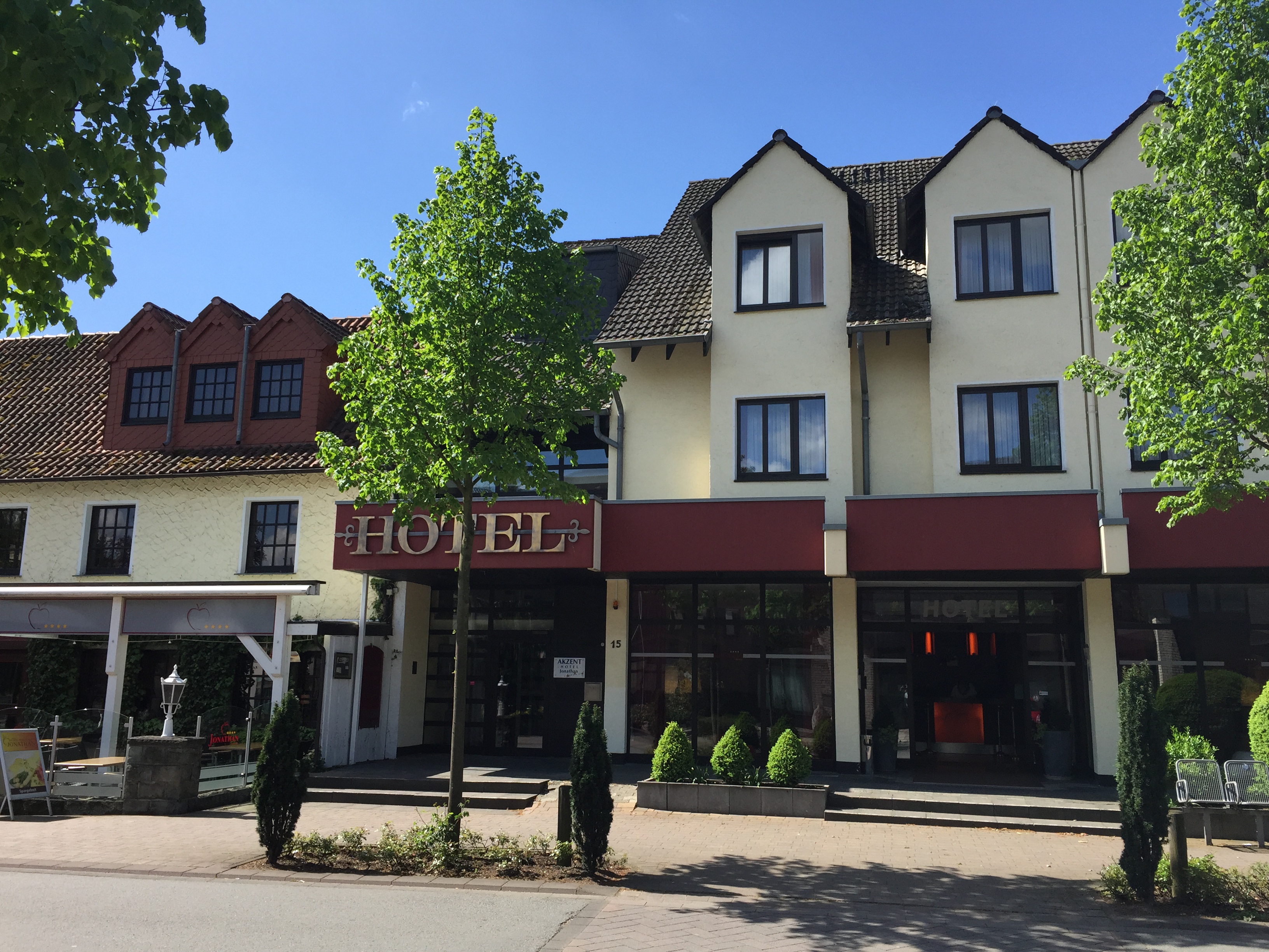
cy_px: 476
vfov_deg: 48.2
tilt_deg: +10.3
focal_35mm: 29
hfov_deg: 61.7
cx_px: 634
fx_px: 1063
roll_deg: -1.3
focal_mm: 4.15
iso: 32
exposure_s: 1/1276
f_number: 2.2
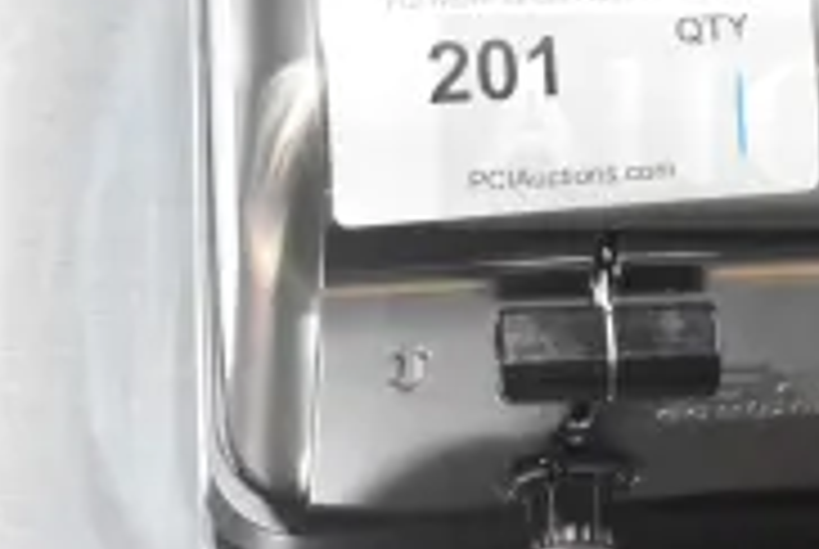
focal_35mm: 156
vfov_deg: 8.7
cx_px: 940
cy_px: -128
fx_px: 3547
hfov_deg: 12.9
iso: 6400
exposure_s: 1/250
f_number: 8
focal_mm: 31
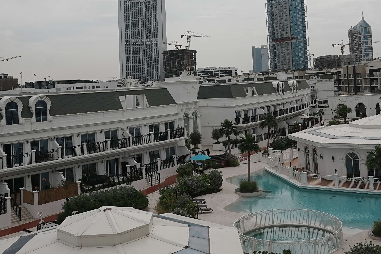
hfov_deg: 43.5
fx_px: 476
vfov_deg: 29.0
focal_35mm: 45
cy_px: 40
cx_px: 216
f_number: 6.7
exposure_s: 1/4000
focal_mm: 20
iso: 320
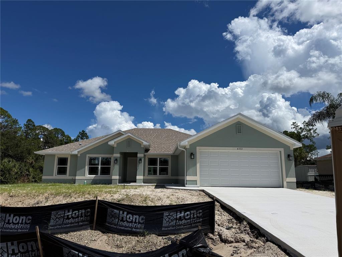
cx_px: 171
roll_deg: -1.0
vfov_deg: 56.8
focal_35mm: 24
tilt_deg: +11.0
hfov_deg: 71.6
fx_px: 237
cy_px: 128
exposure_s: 1/11905
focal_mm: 6.76
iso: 80
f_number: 1.78
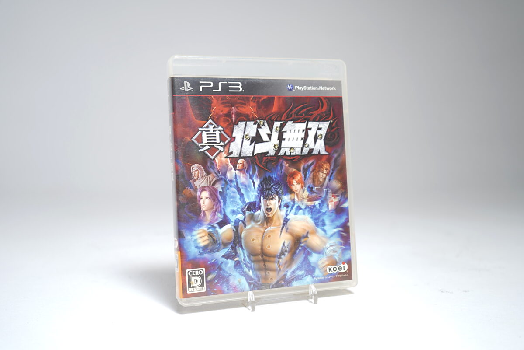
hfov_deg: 50.7
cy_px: 175
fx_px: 553
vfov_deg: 35.1
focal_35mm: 38
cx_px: 262
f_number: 4.5
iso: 64
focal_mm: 38
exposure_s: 1/4
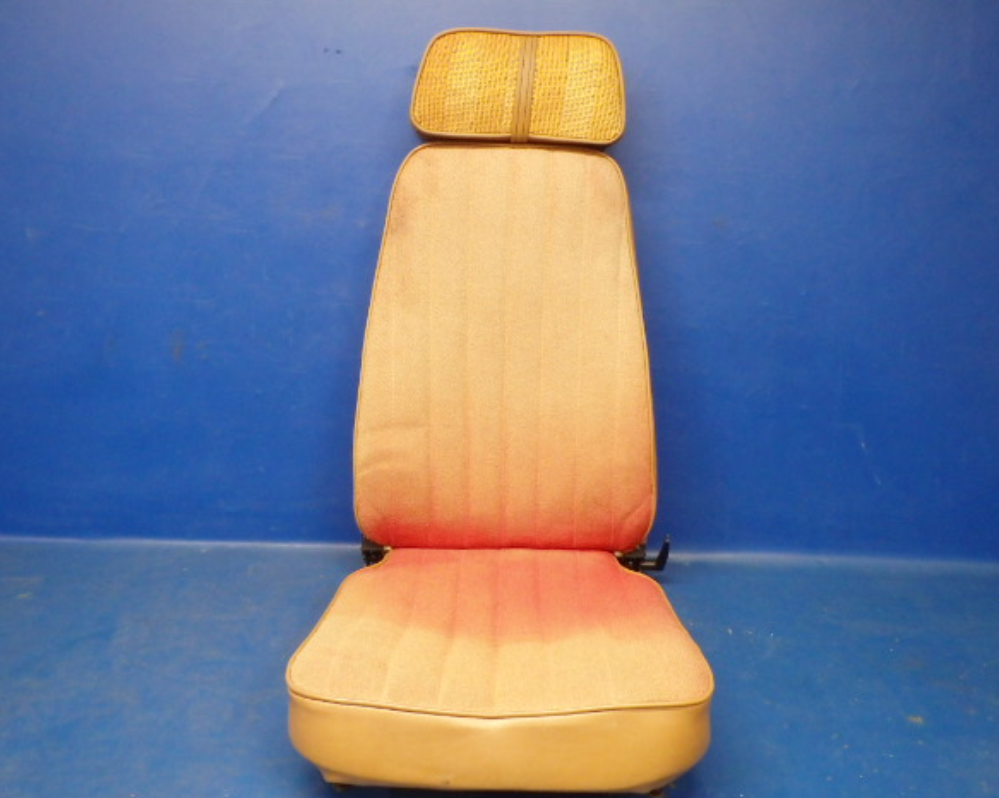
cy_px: 402
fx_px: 887
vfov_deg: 48.5
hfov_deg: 58.8
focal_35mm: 30
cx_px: 485
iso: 800
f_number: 3.9
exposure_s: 1/30
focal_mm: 5
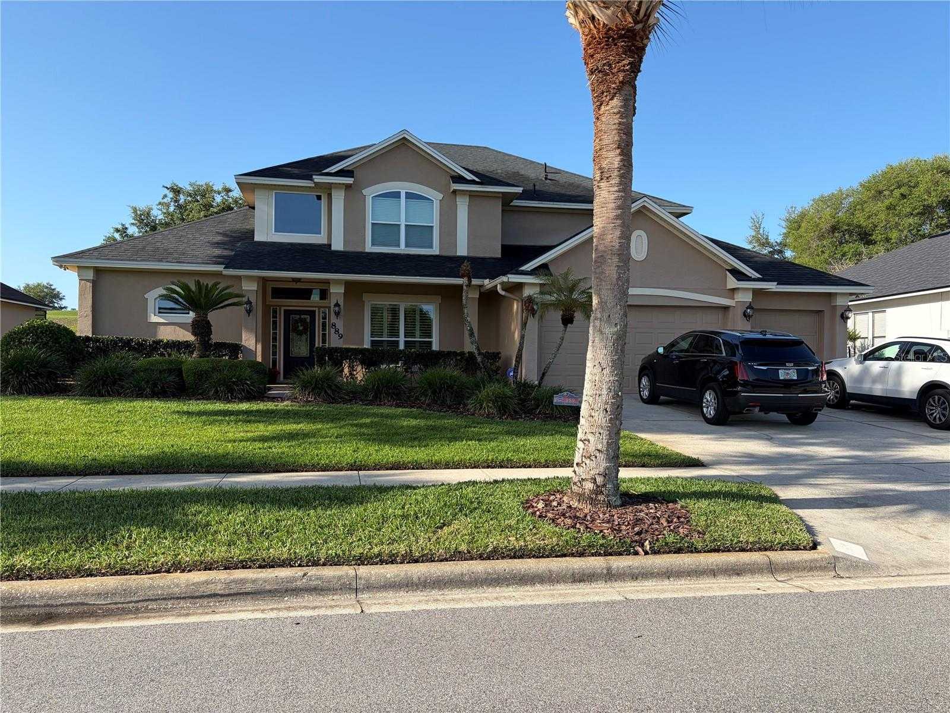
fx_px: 714
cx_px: 475
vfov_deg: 53.1
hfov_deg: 67.3
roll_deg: -0.6
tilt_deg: +0.1
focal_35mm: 26
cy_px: 356
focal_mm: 5.96
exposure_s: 1/2012
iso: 50
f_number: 1.6
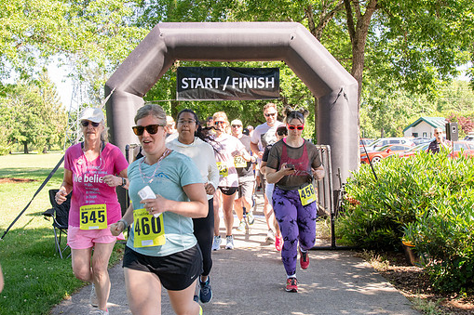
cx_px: 231
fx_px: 540
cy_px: 149
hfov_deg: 47.4
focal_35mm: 41
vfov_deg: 32.6
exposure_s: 1/400
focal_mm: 24
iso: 500
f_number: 5.6
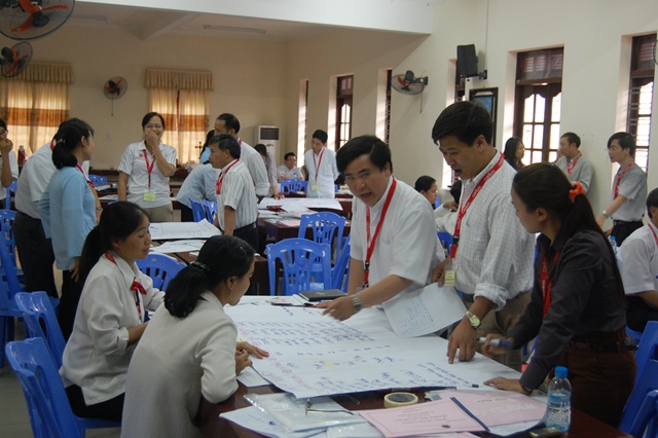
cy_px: 219
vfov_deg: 31.9
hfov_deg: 46.4
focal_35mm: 42
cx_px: 329
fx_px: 767
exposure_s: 1/30
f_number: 4.2
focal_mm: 28
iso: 720
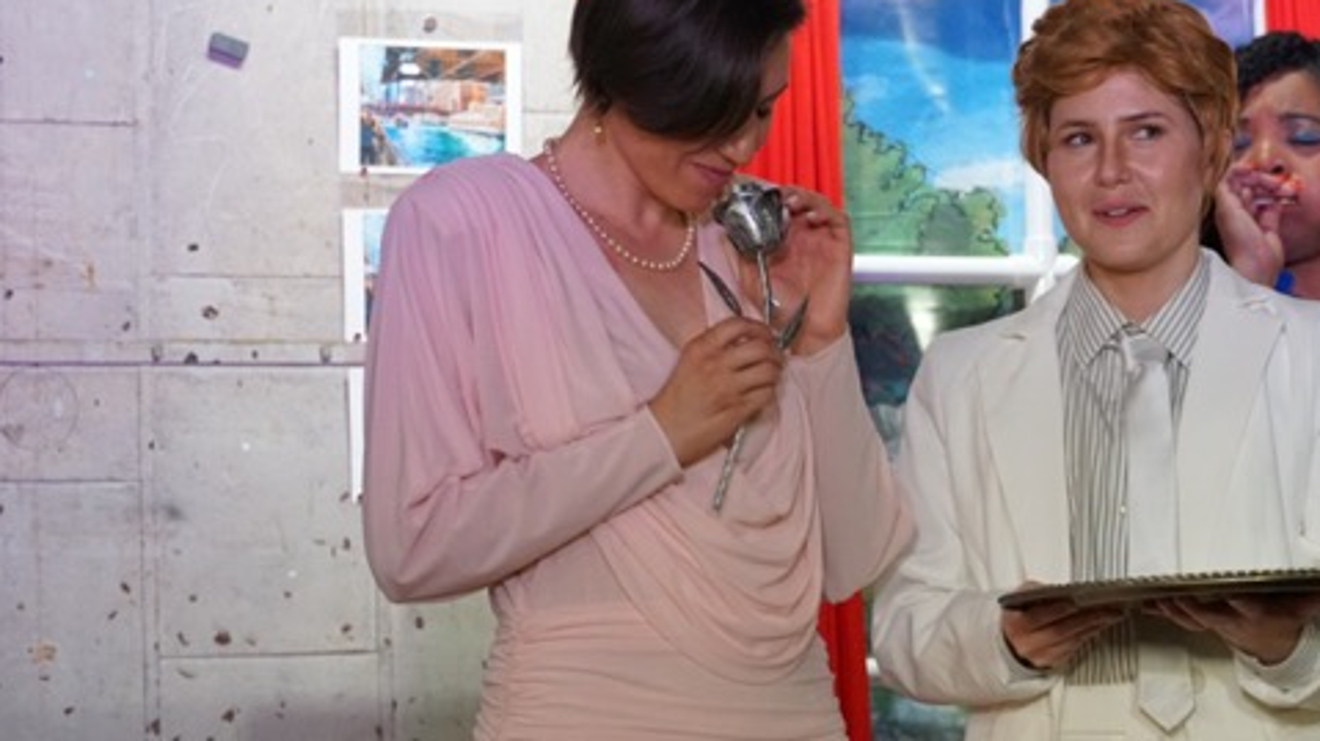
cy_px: 300
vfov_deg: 8.4
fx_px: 5026
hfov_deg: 15.0
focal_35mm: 144
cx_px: 799
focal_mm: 73
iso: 6400
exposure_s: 1/80
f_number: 5.6
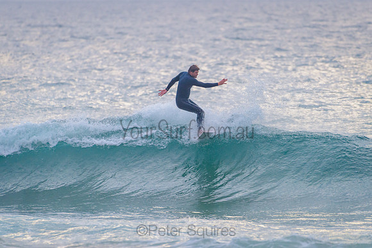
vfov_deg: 2.2
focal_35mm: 613
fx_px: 6337
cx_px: 199
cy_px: 134
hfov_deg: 3.4
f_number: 5.6
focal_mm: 500
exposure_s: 1/1250
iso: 560
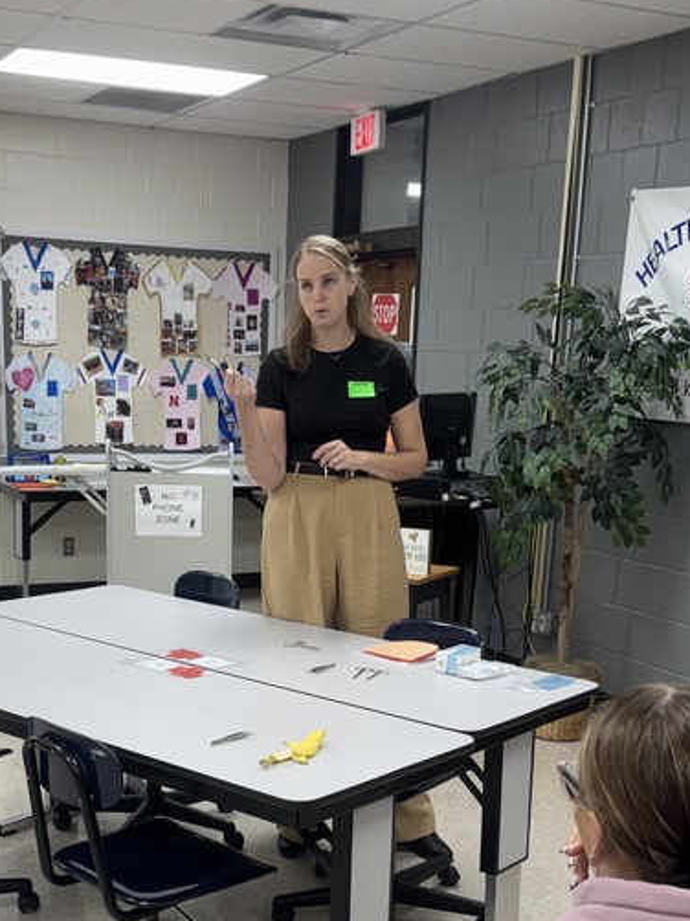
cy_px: 648
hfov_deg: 29.6
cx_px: 286
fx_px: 1303
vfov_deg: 38.3
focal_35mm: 49
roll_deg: -1.4
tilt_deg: -12.6
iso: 125
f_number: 1.78
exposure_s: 1/120
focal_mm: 6.76
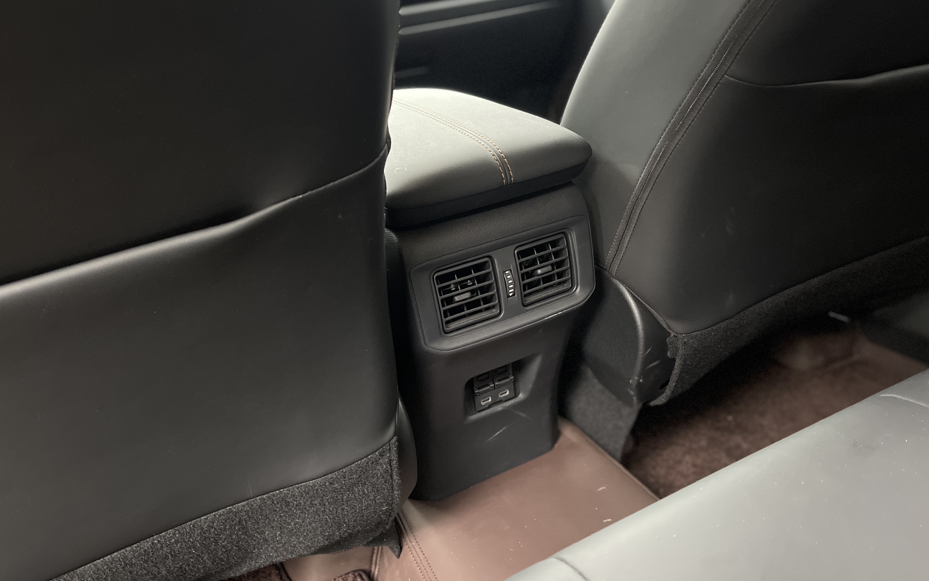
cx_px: 459
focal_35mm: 28
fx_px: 709
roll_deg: +6.7
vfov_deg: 44.5
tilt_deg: -25.7
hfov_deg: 66.5
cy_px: 267
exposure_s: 1/33
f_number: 1.6
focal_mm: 5.1
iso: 640
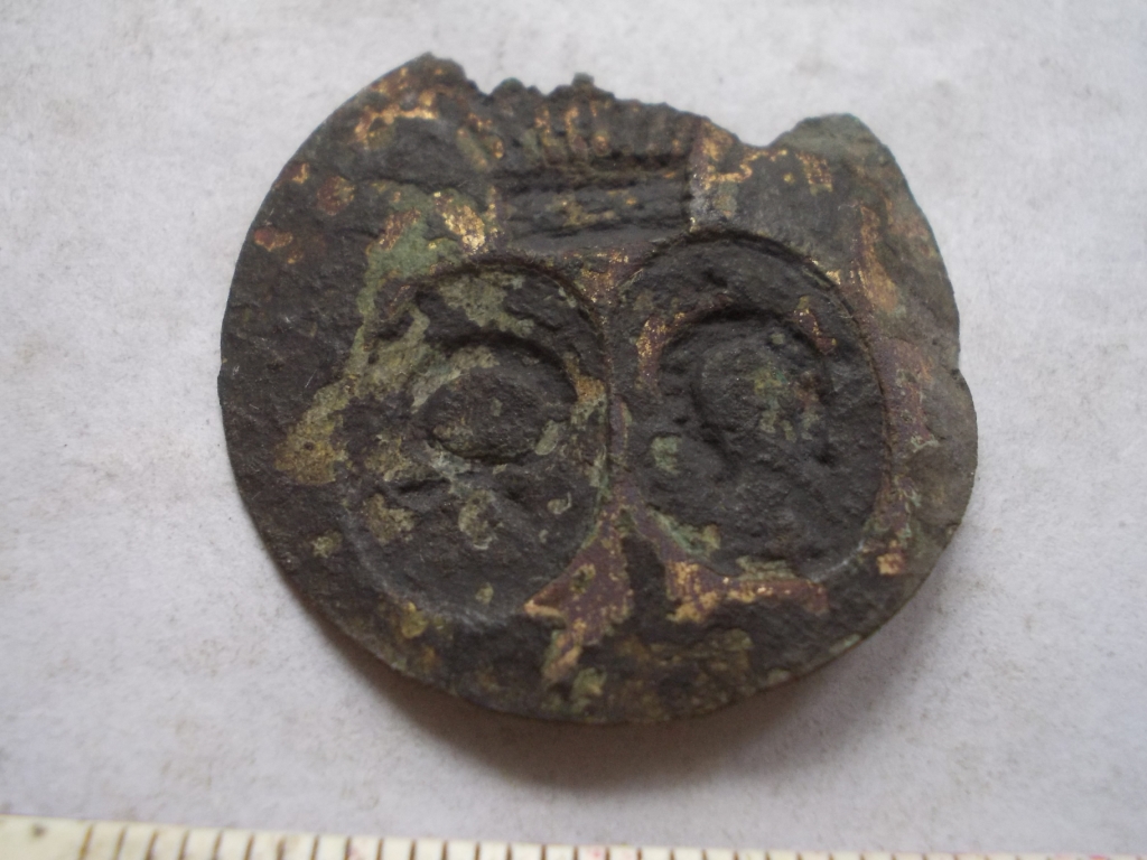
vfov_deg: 37.7
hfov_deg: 49.0
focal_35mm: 38
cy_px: 430
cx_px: 574
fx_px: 1259
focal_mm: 5.3
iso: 200
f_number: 3.1
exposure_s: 1/125
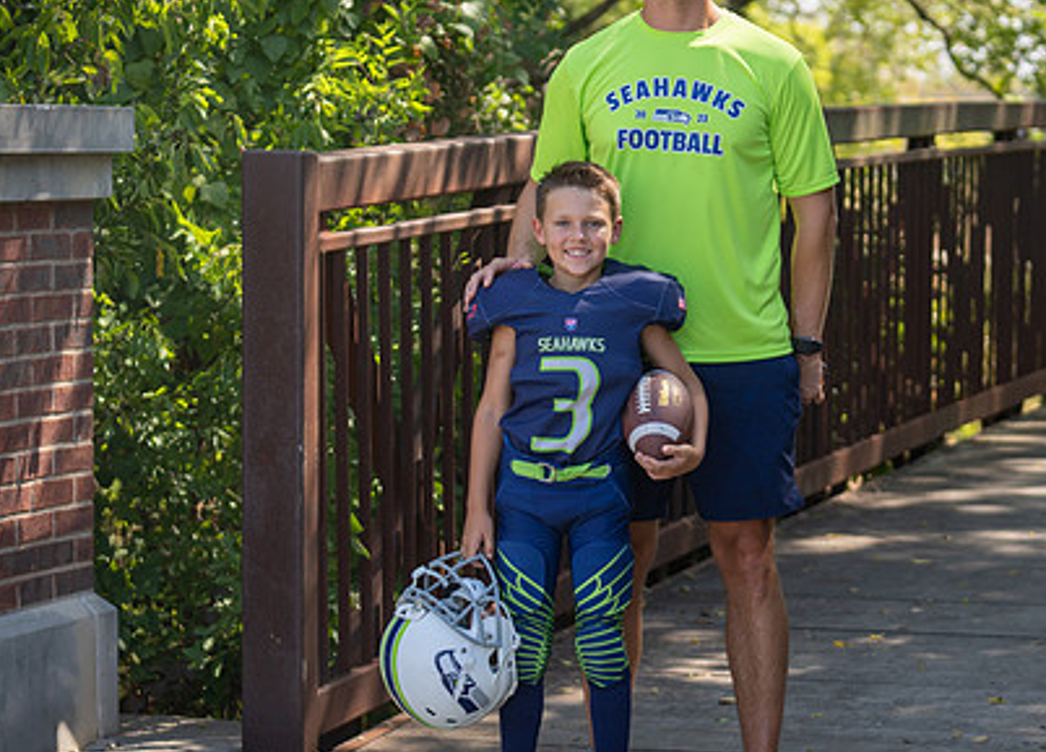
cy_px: 385
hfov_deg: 16.8
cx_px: 706
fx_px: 3543
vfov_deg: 12.1
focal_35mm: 119
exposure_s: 1/320
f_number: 2.8
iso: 100
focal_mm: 70
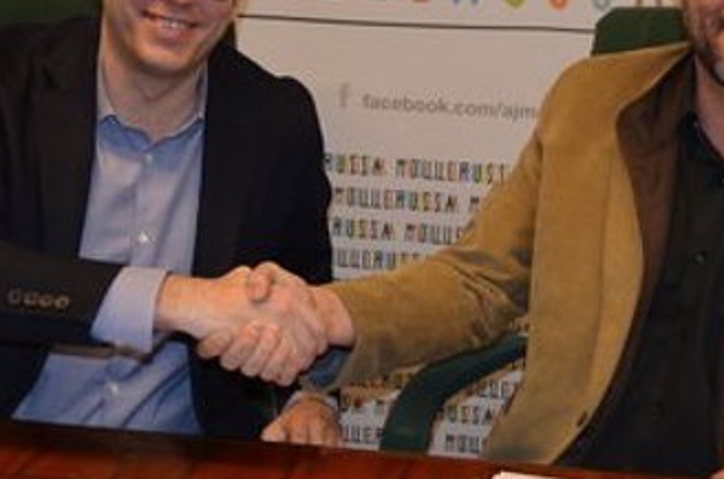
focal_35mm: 82
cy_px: 240
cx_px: 371
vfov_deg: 16.6
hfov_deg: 24.8
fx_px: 1645
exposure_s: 1/100
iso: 400
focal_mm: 26
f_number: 3.8
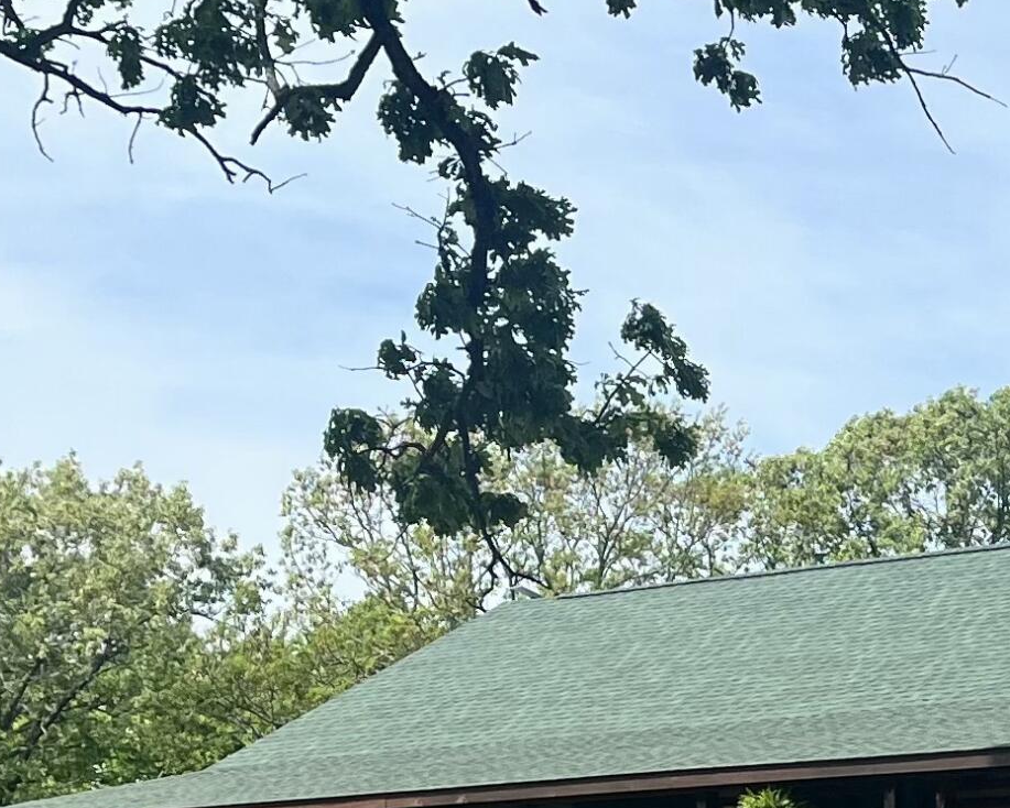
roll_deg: +0.0
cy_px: 609
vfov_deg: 18.4
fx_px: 2482
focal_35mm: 83
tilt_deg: +6.3
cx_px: 1501
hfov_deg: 20.0
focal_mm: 5.1
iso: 50
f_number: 1.6
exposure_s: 1/2755
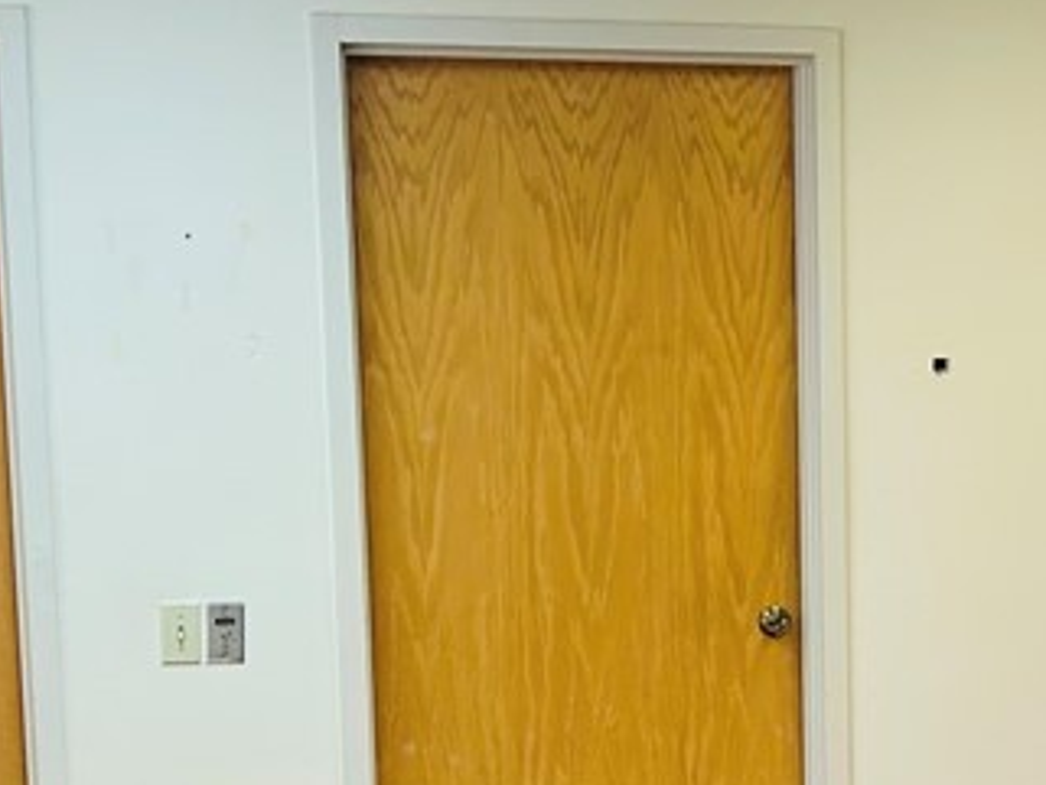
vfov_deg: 17.7
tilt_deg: -6.3
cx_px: 798
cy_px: 619
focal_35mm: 83
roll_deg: +1.1
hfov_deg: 23.3
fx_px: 2509
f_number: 1.5
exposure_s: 1/120
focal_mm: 5.7
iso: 100
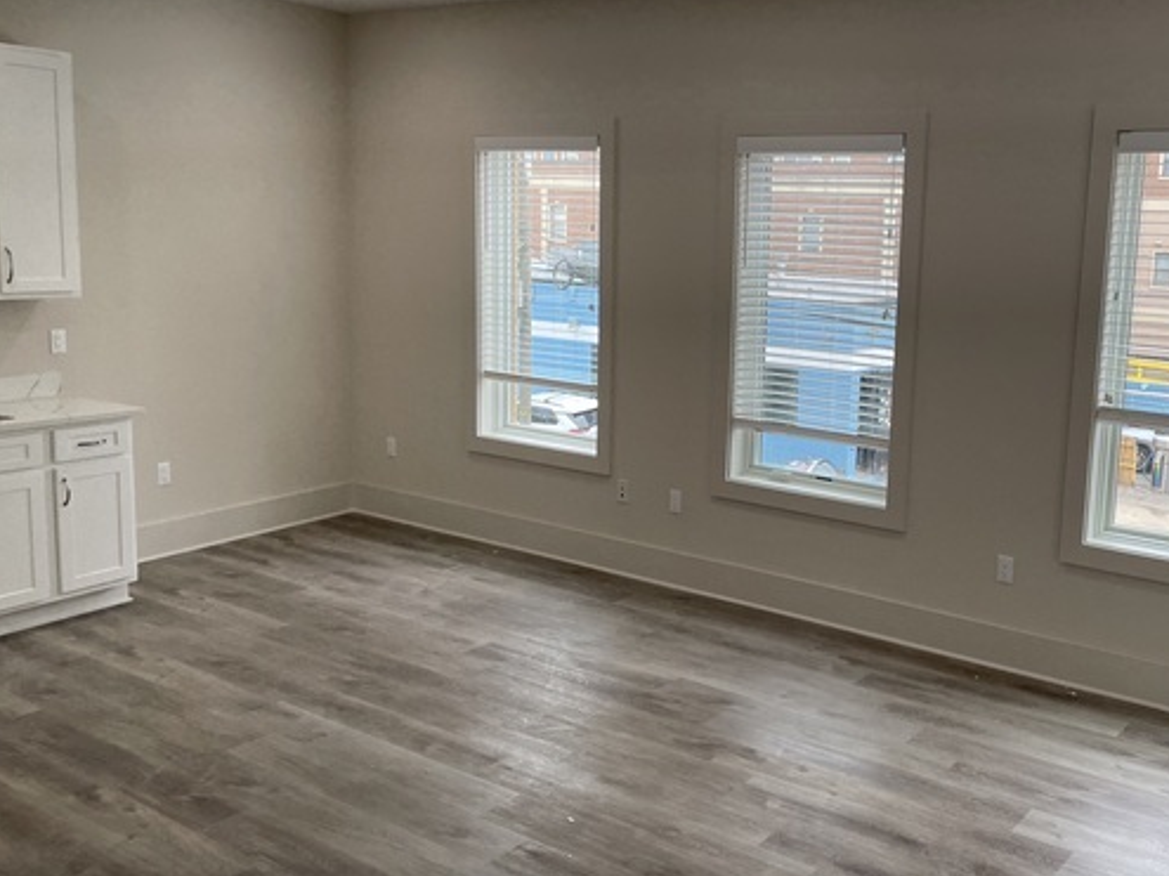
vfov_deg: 40.7
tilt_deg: -8.7
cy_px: 411
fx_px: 1182
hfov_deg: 51.6
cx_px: 781
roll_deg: -2.4
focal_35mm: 35
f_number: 1.6
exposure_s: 1/172
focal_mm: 4.2
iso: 32
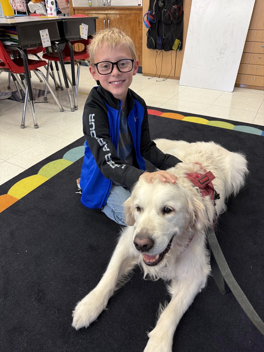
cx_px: 132
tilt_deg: -36.0
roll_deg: -0.1
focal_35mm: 24
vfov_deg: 71.6
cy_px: 176
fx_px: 244
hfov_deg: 56.8
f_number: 1.78
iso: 200
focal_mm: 6.76
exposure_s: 1/120
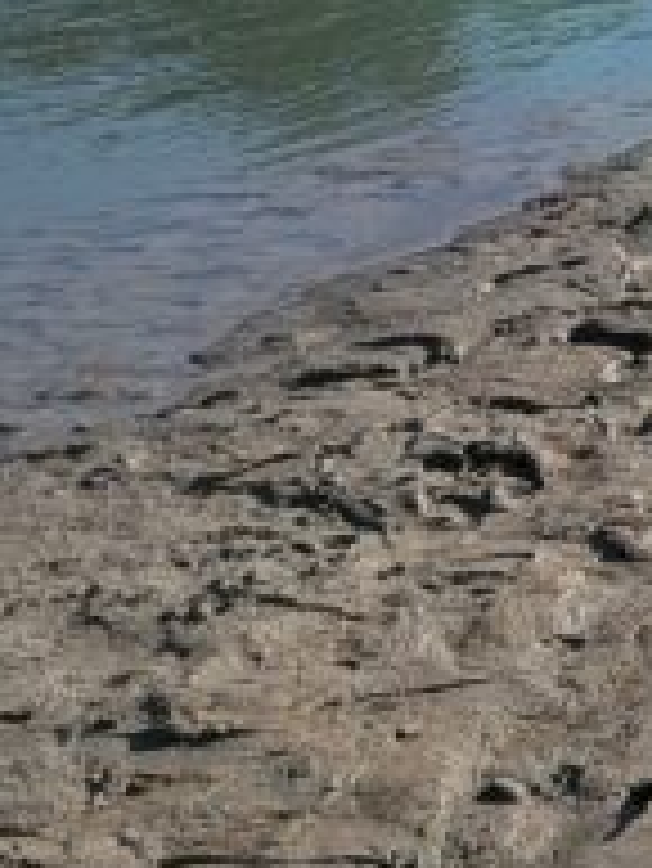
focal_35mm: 127
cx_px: 1502
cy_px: -382
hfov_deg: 10.3
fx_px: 3186
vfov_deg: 14.6
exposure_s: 1/3534
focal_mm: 6.81
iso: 48
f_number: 1.85
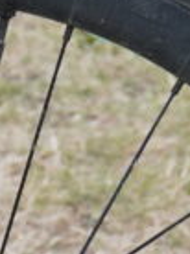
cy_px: 441
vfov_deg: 6.1
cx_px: -61
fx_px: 2364
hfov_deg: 4.6
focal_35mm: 322
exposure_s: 1/160
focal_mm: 30
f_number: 5
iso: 400
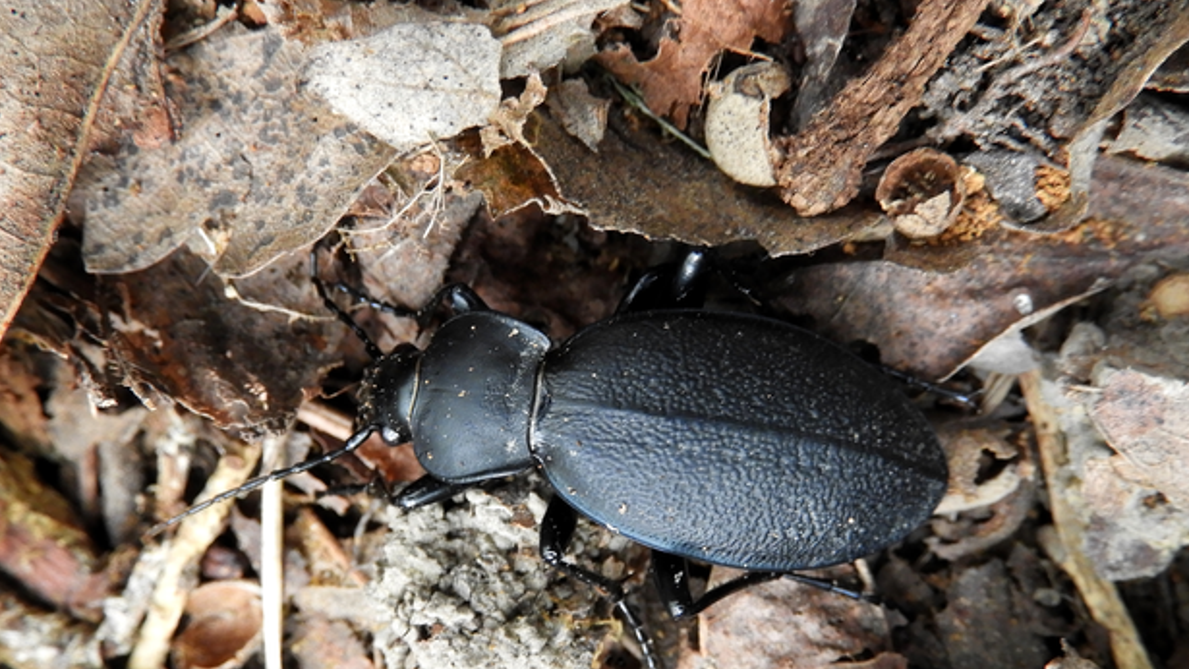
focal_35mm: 34
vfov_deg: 34.4
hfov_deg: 58.0
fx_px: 1072
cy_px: 437
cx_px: 594
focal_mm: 5.4
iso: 400
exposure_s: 1/25
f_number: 3.5
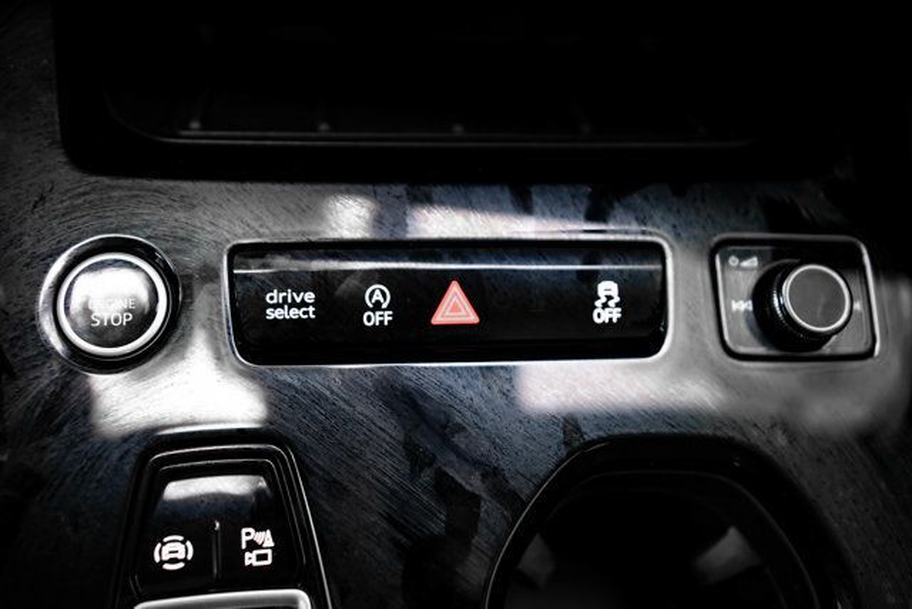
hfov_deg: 50.7
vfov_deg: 35.1
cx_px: 456
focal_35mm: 38
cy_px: 304
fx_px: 963
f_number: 2.8
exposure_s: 1/250
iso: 640
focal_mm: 38
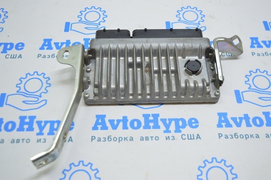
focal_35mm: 40
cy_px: 90
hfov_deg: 48.0
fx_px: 305
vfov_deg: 33.0
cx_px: 136
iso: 400
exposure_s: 1/50
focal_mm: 27
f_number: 4
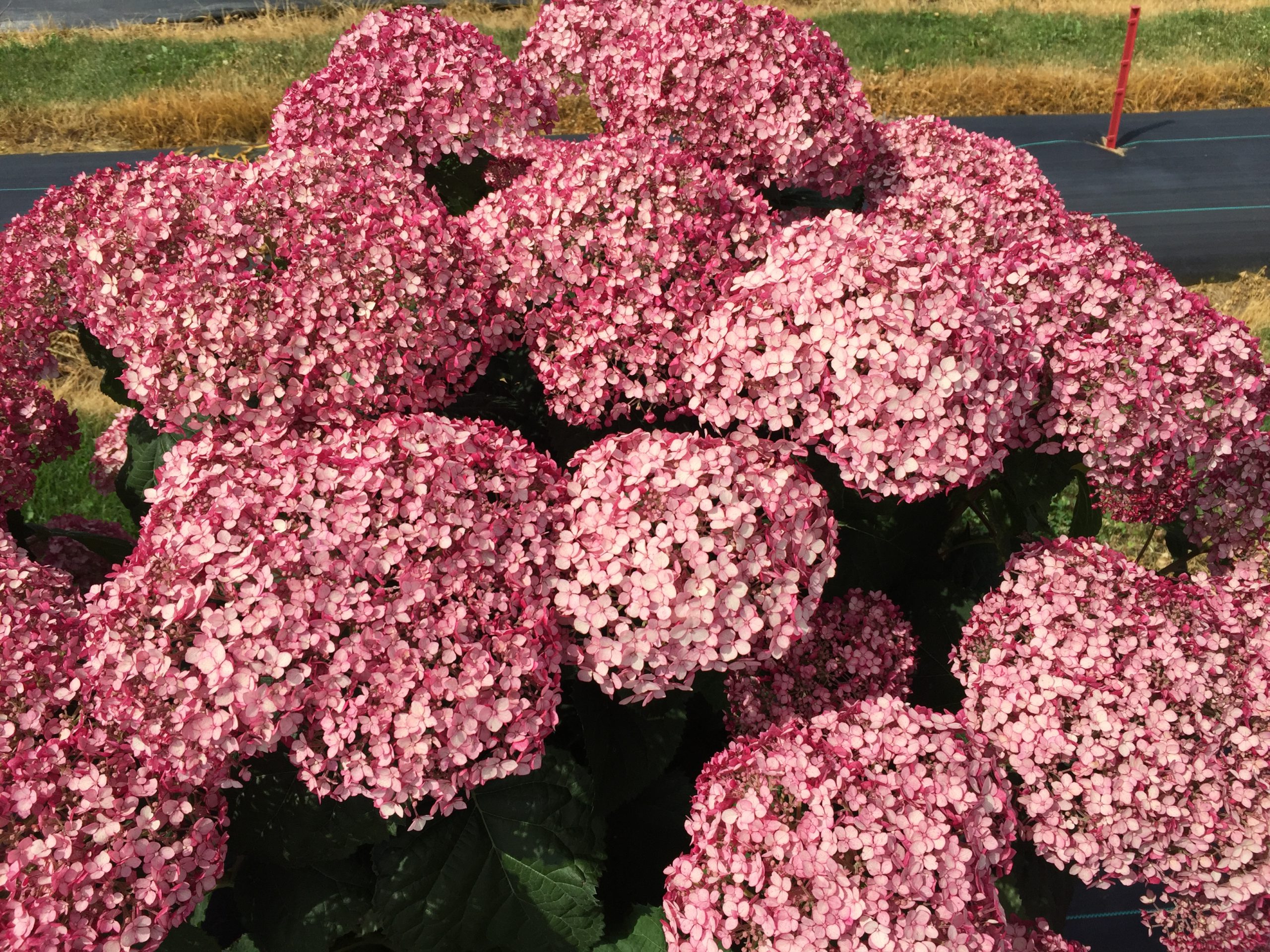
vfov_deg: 48.2
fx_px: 1064
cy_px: 476
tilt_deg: -43.3
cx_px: 635
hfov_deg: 61.7
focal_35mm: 29
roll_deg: -1.4
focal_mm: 4.15
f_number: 2.2
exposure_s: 1/2825
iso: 32
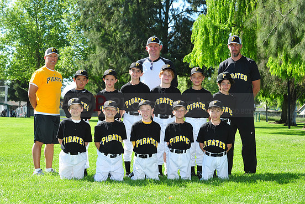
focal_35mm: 84
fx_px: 712
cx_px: 149
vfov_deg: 16.3
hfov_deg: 24.2
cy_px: 100
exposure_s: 1/160
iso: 200
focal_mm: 80
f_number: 8
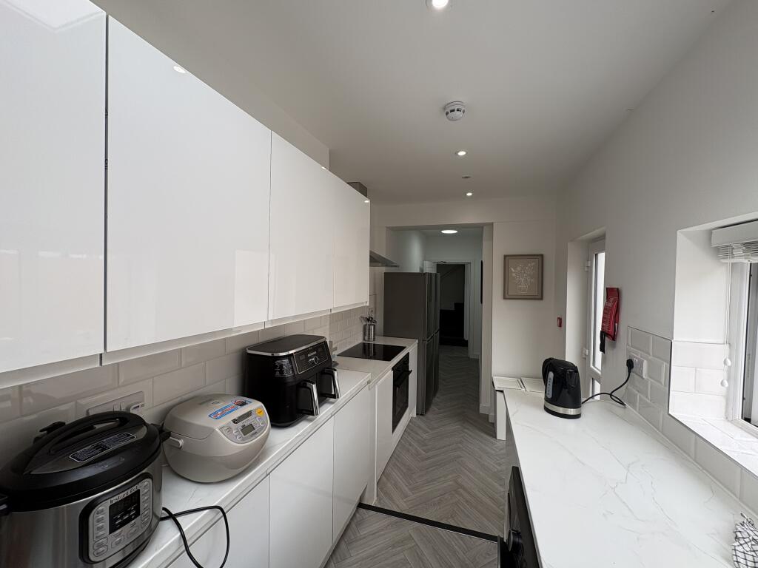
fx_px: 307
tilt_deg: -0.6
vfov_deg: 85.7
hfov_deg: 102.1
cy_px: 284
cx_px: 379
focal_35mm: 14
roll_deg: -0.8
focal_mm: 2.22
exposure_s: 1/178
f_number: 2.2
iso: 40
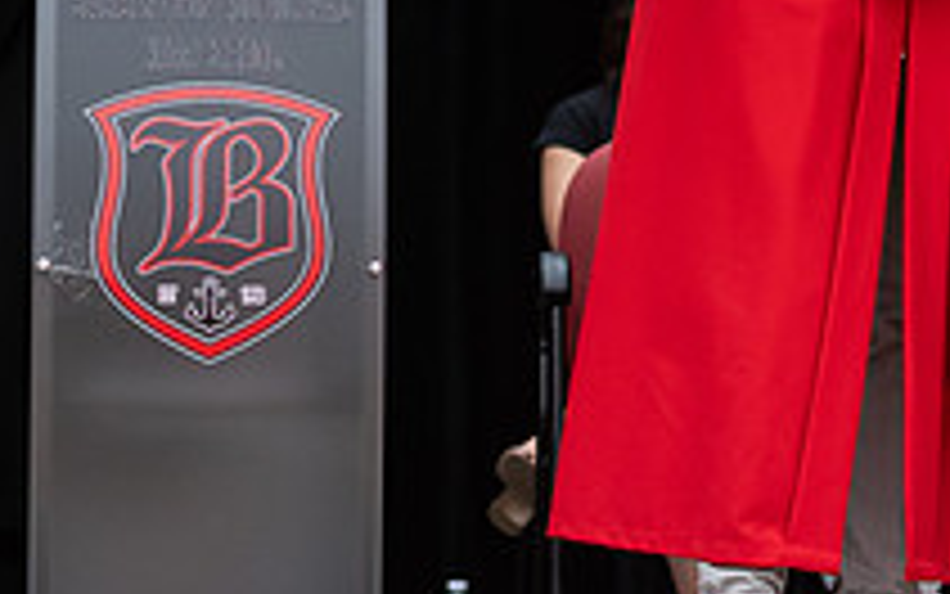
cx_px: 927
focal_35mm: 297
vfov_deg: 4.4
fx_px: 7692
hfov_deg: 7.0
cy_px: -39
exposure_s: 1/200
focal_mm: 85
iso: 1000
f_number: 2.8
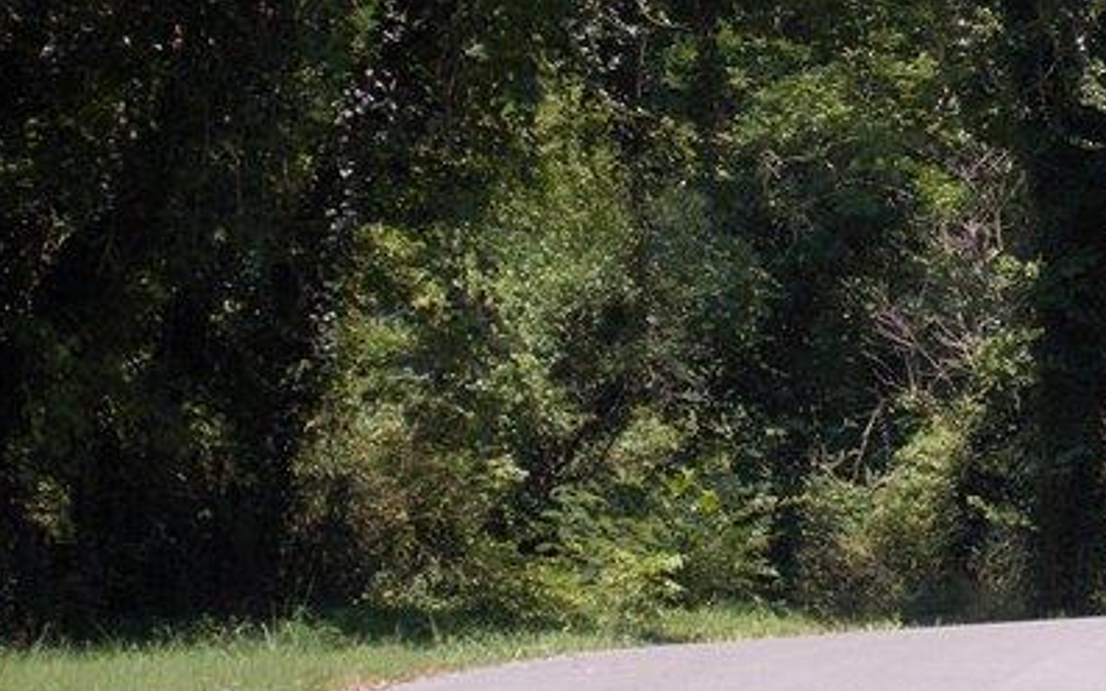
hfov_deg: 14.2
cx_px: 724
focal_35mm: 147
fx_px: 4430
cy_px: 192
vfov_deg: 8.9
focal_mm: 15.4
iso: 80
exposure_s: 1/125
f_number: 6.3
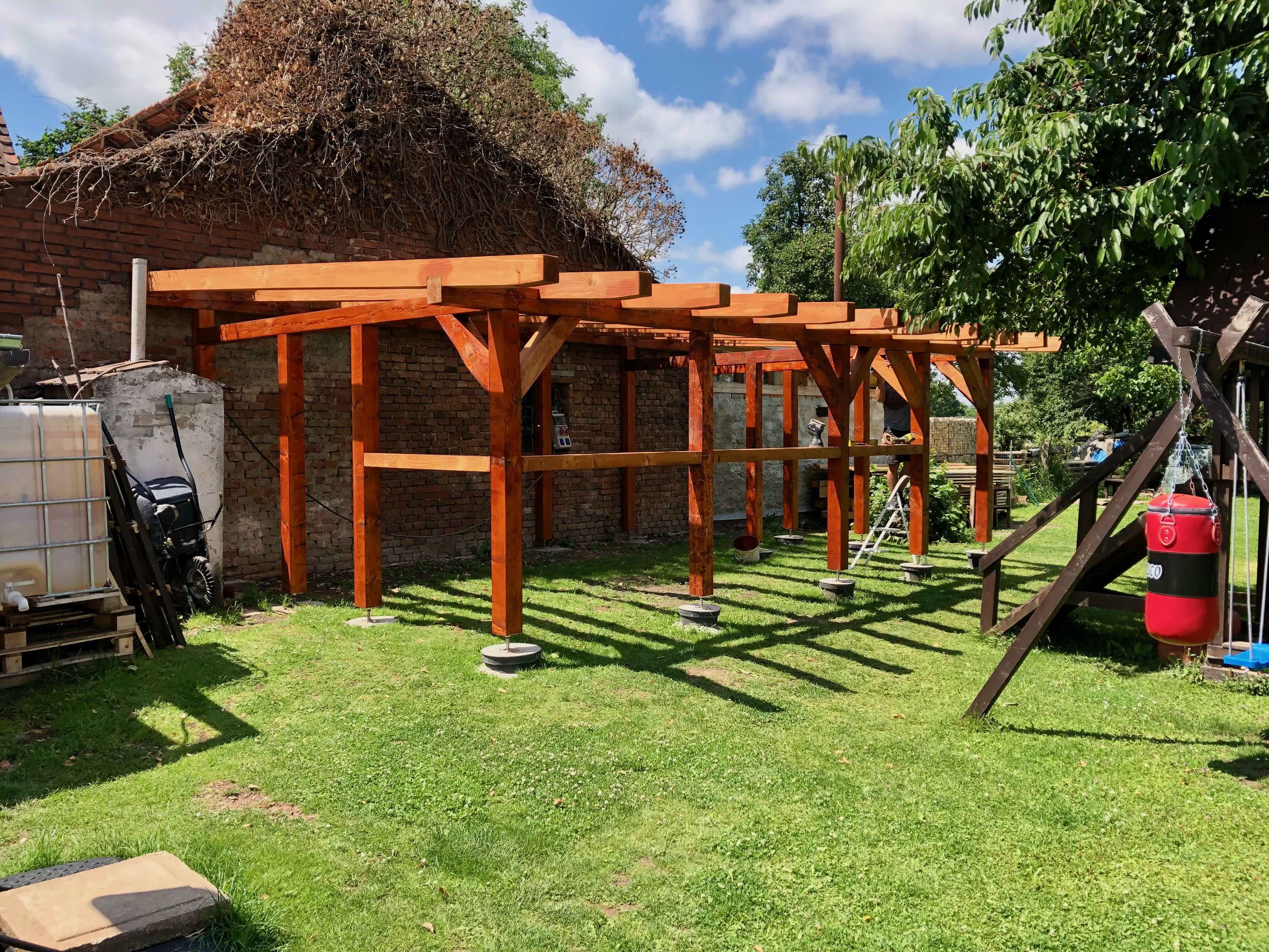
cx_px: 634
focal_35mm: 28
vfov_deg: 49.7
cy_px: 476
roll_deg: +0.1
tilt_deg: -2.7
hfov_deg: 63.4
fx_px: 1026
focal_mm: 4
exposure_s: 1/842
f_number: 1.8
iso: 20
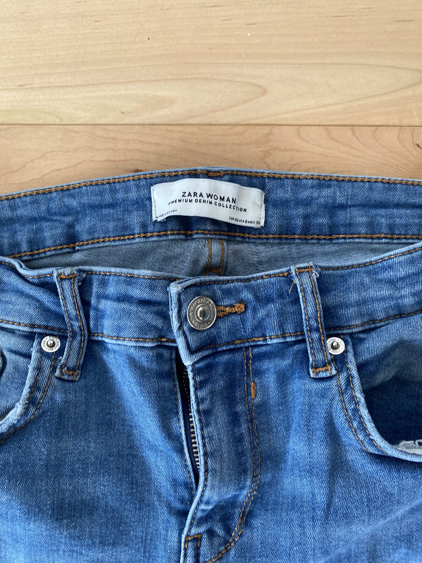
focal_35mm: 26
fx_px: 423
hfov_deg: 53.1
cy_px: 282
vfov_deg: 67.3
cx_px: 211
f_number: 1.8
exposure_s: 1/60
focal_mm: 4.25
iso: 320
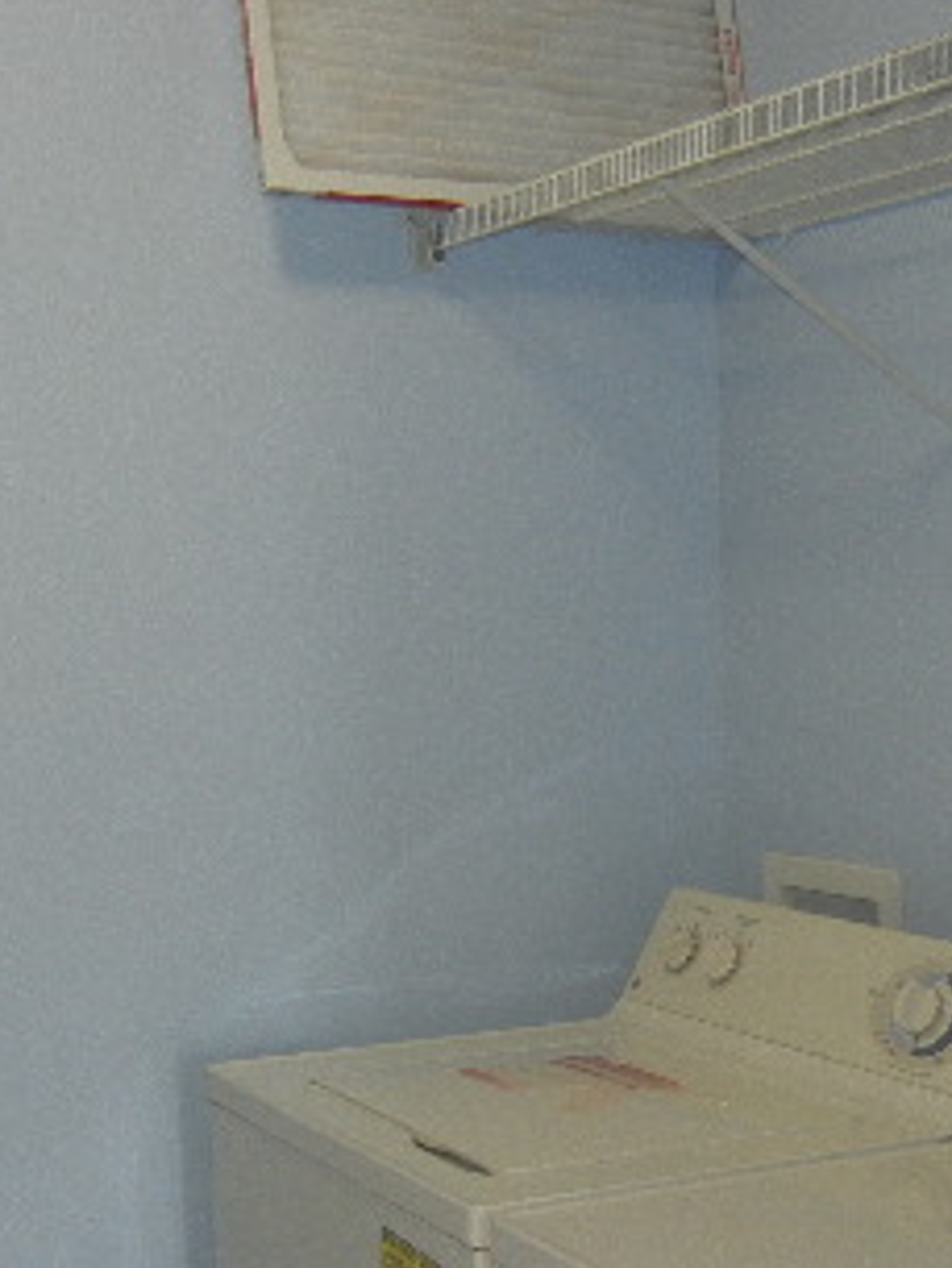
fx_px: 2309
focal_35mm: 63
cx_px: 599
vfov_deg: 30.3
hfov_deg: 23.2
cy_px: 902
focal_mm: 5.4
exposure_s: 1/30
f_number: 3.5
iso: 200
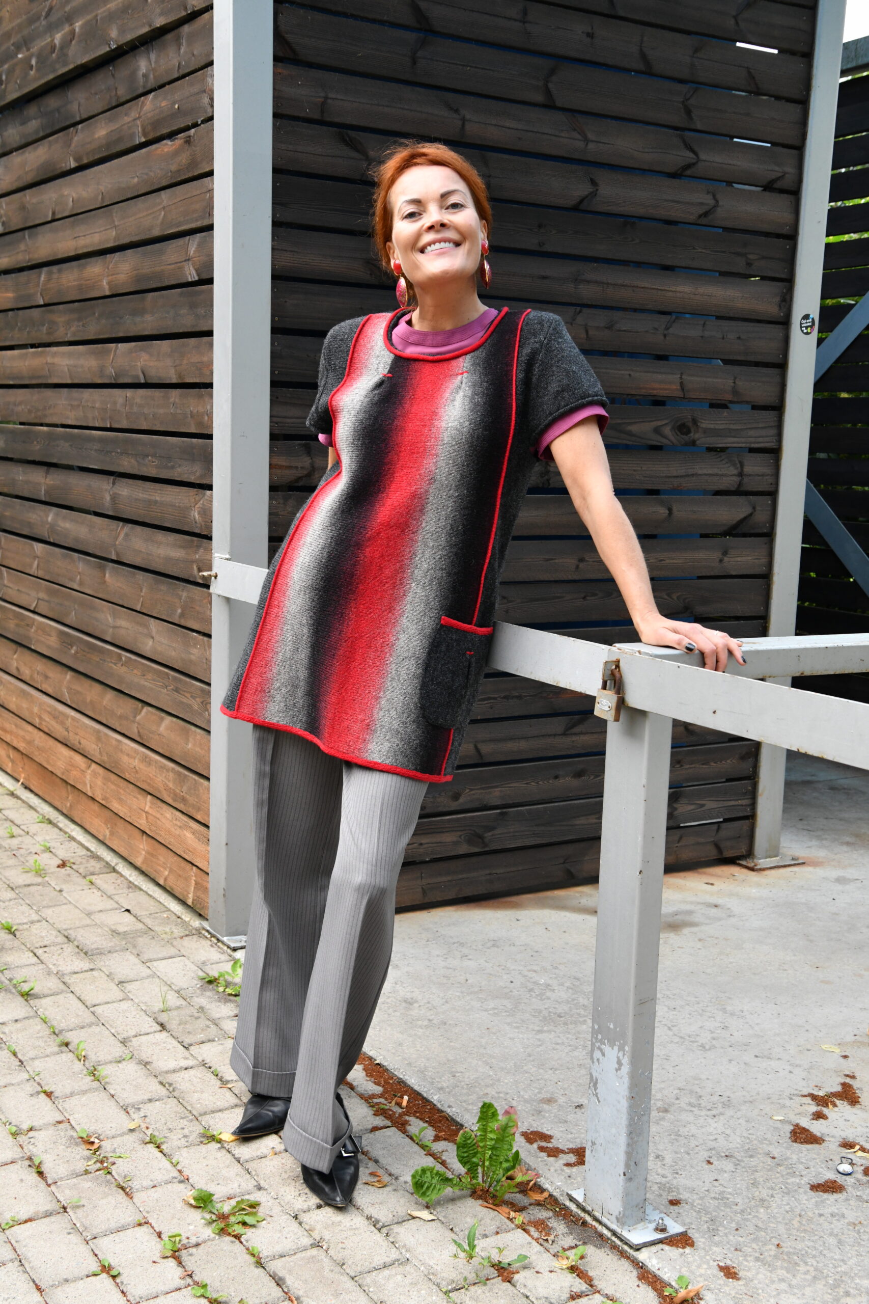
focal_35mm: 44
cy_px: 652
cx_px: 434
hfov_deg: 30.5
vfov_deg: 44.5
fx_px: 1593
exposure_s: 1/250
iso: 1600
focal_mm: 44
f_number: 8
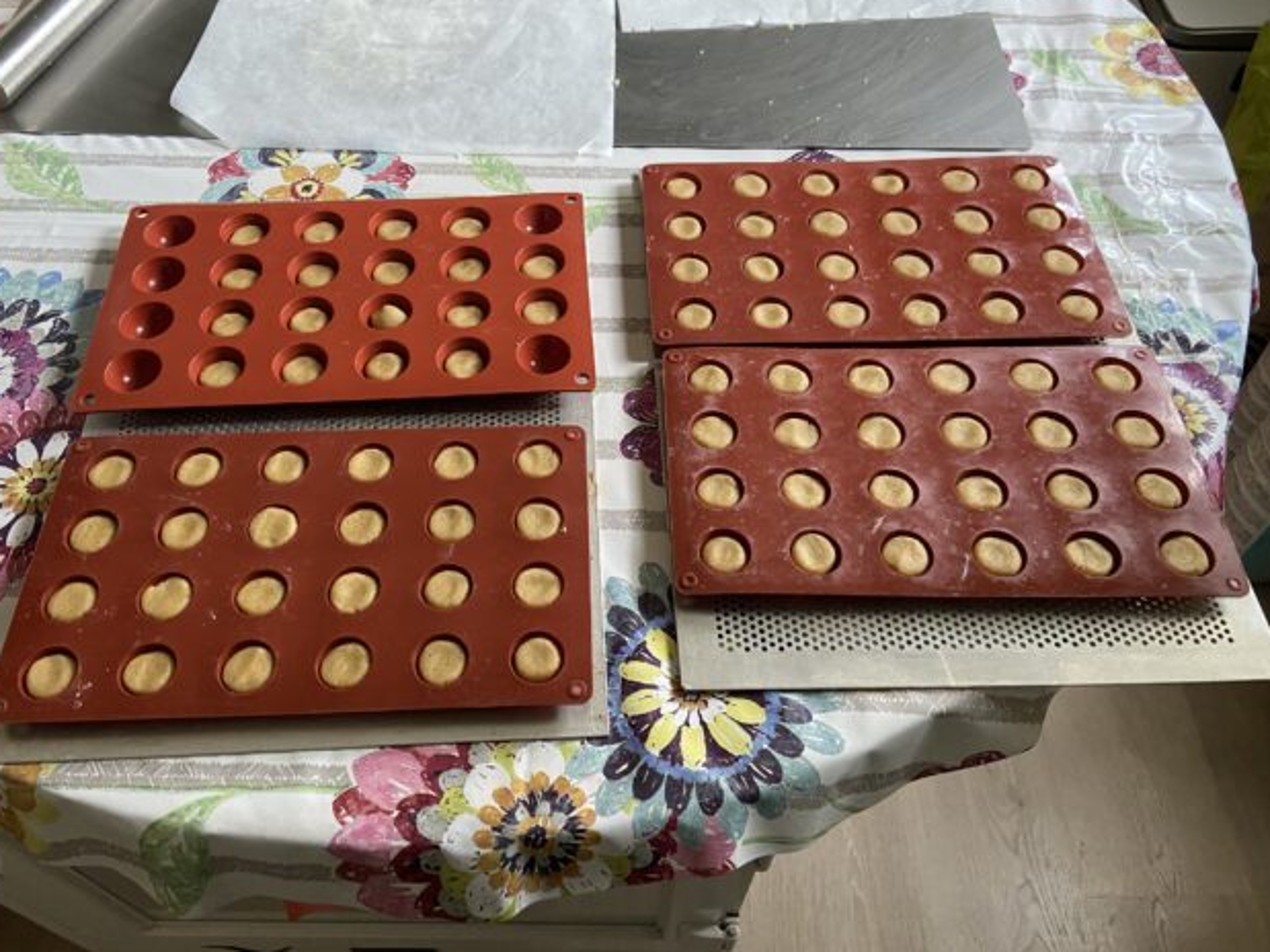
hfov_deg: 63.4
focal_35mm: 28
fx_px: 1027
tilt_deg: -56.8
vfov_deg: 49.7
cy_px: 466
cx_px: 590
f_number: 1.8
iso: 200
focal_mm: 4.25
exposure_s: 1/60
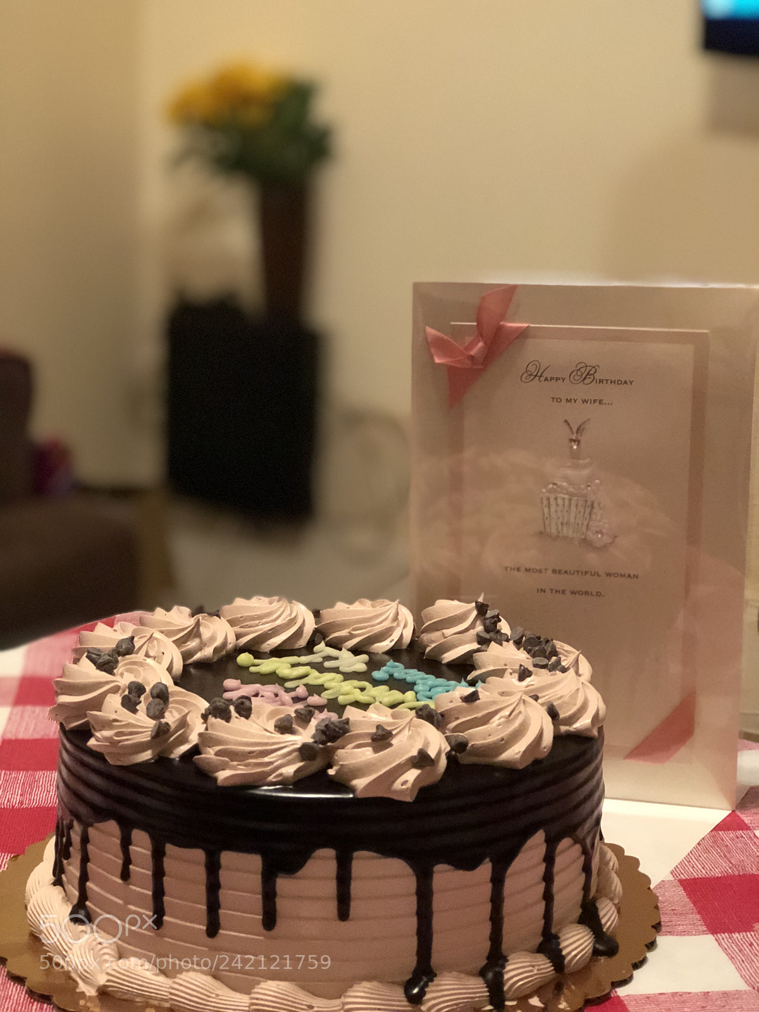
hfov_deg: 25.7
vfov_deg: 33.8
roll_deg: -1.8
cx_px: 380
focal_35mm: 57
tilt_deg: -12.3
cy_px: 506
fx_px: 1666
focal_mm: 6.6
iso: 1250
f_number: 2.8
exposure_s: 1/60
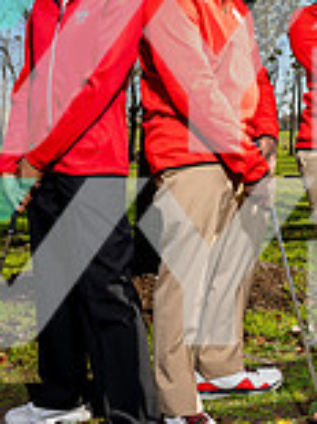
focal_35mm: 56
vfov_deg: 33.2
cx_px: 281
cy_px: 71
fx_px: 685
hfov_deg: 25.3
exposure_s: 1/250
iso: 100
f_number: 8
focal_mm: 20
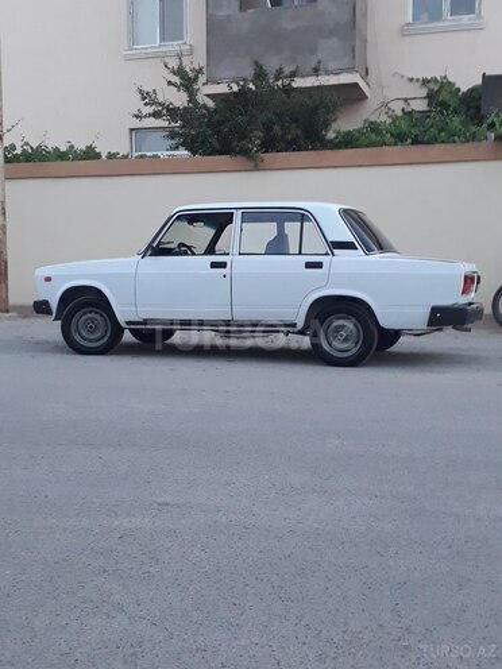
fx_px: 522
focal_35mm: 27
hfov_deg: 51.4
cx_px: 251
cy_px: 334
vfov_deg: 65.3
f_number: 1.9
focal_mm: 3.6
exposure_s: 1/33
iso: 160
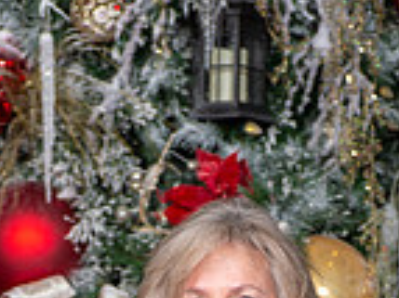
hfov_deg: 10.6
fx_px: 2154
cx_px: 219
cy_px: 624
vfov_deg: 7.6
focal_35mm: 187
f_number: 7.1
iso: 160
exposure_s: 1/125
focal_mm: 62
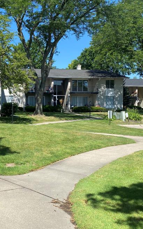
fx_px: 268
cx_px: 17
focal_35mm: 43
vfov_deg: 46.2
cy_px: 112
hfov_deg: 28.8
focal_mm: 4.2
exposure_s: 1/1779
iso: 32
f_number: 1.8
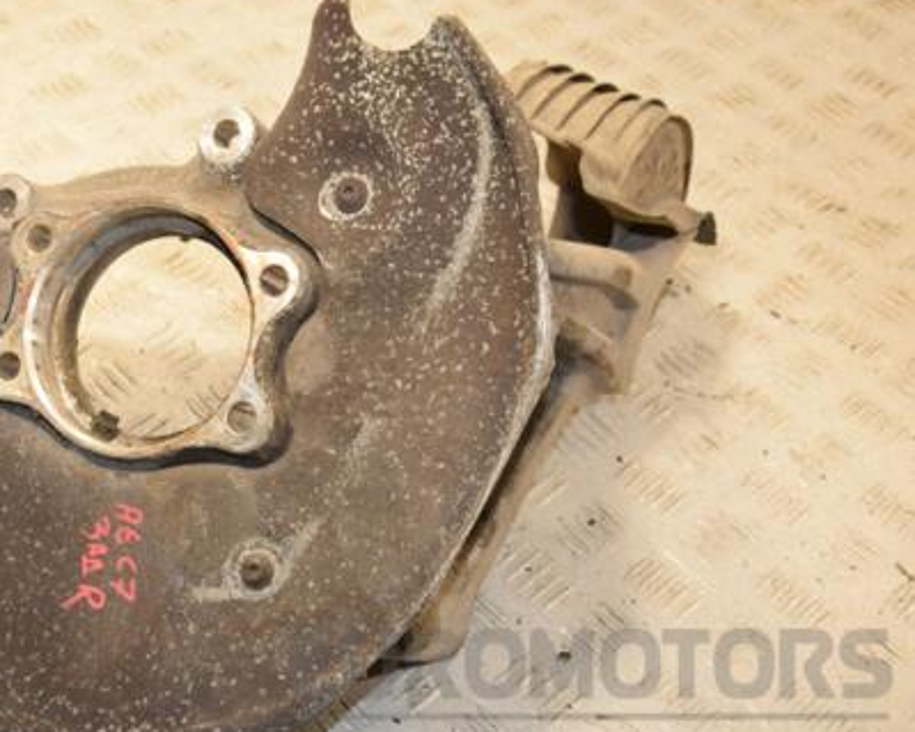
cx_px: 248
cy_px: 358
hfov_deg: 33.6
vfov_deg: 27.6
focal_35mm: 55
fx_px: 1489
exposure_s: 1/200
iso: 800
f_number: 5.6
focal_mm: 26
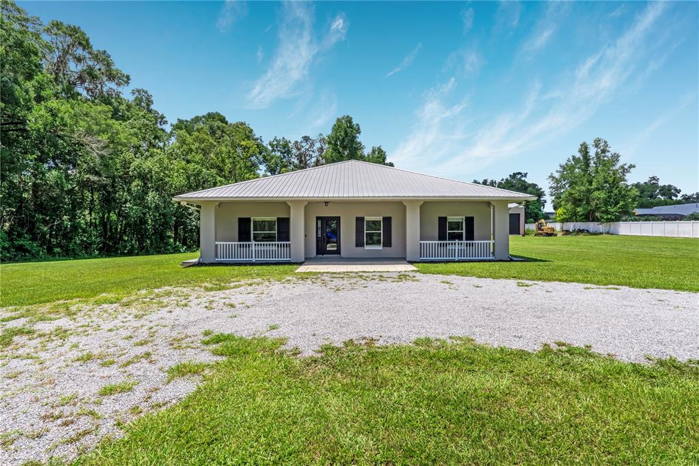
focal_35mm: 16
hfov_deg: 95.0
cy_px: 233
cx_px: 350
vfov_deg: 72.0
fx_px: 320
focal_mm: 11
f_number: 9
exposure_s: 1/4000
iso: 250
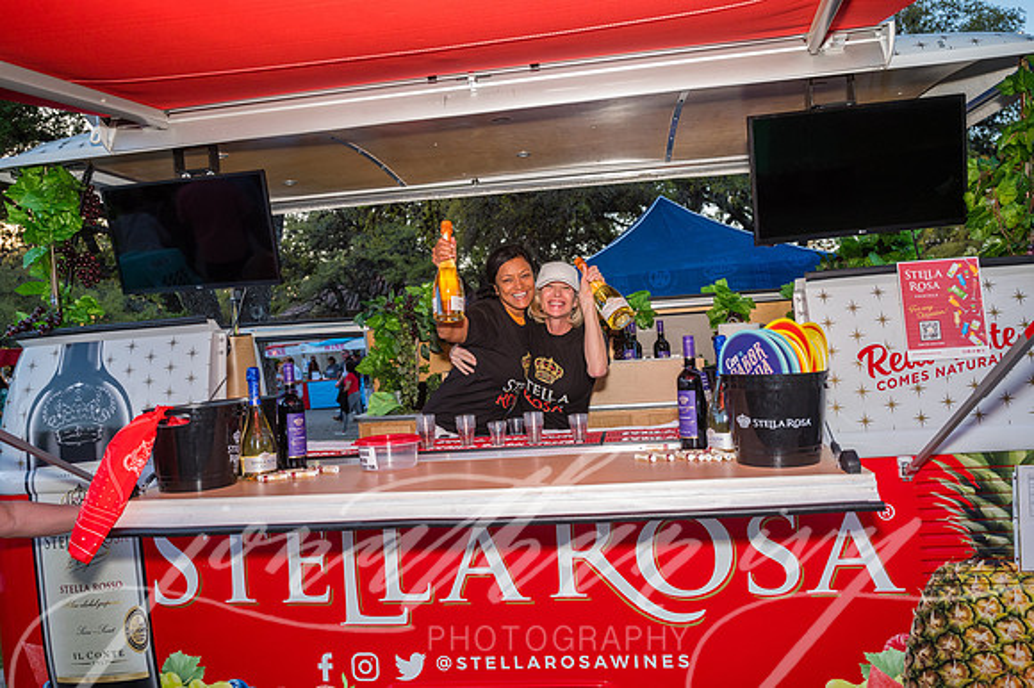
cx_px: 517
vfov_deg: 47.1
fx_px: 789
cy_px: 344
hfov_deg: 66.4
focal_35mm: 28
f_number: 4
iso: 1600
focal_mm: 27.5
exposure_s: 1/800
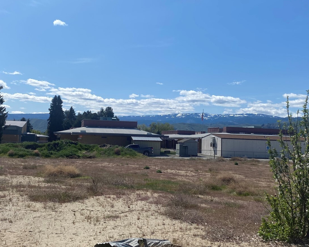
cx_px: 168
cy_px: 112
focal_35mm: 37
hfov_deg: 49.0
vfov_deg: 40.1
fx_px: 338
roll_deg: -1.2
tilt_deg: +5.8
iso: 32
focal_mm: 4.25
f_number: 1.8
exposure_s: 1/5495
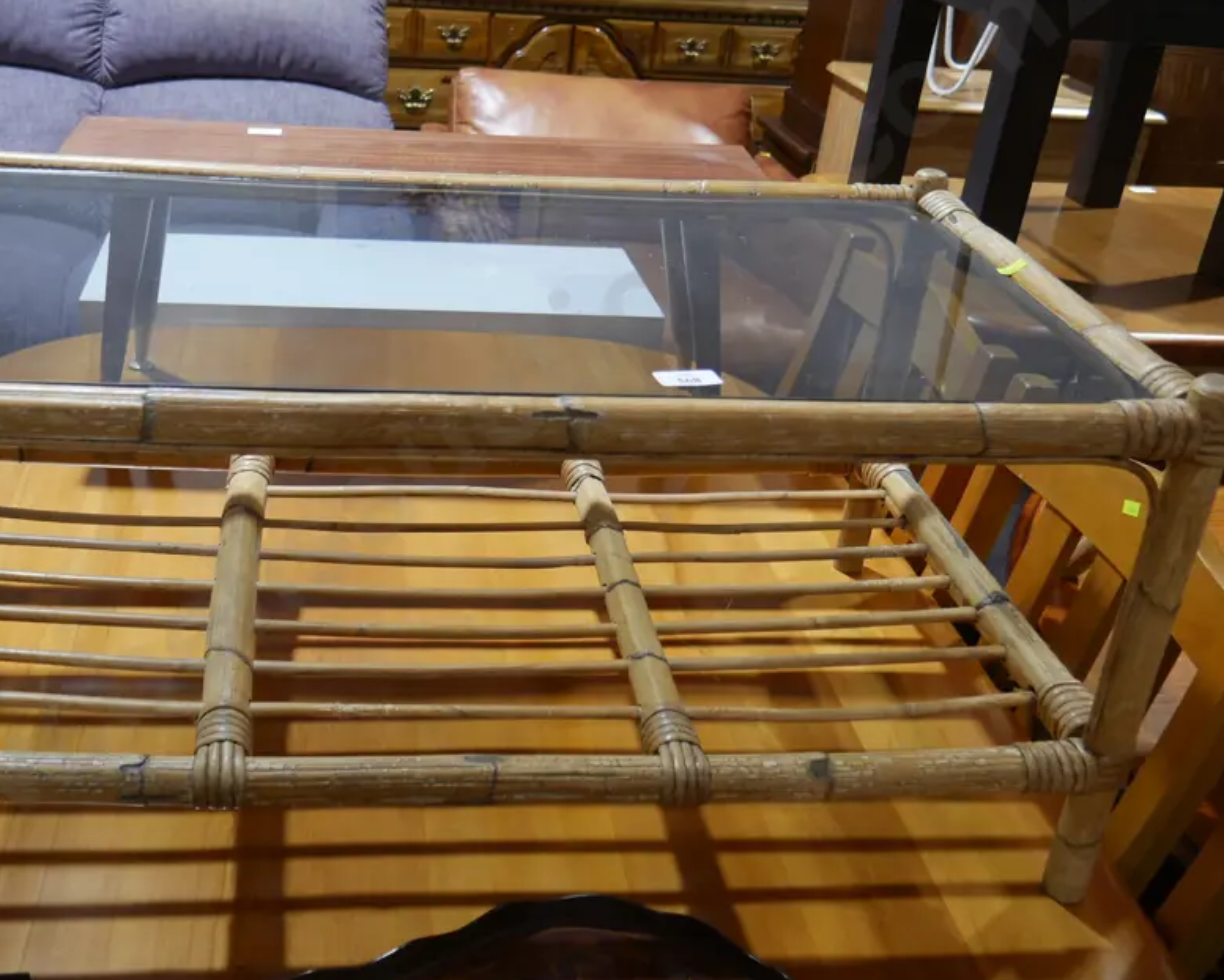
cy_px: 447
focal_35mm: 36
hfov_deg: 49.7
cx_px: 452
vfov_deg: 41.1
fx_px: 1304
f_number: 3.5
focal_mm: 14
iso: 400
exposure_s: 1/60
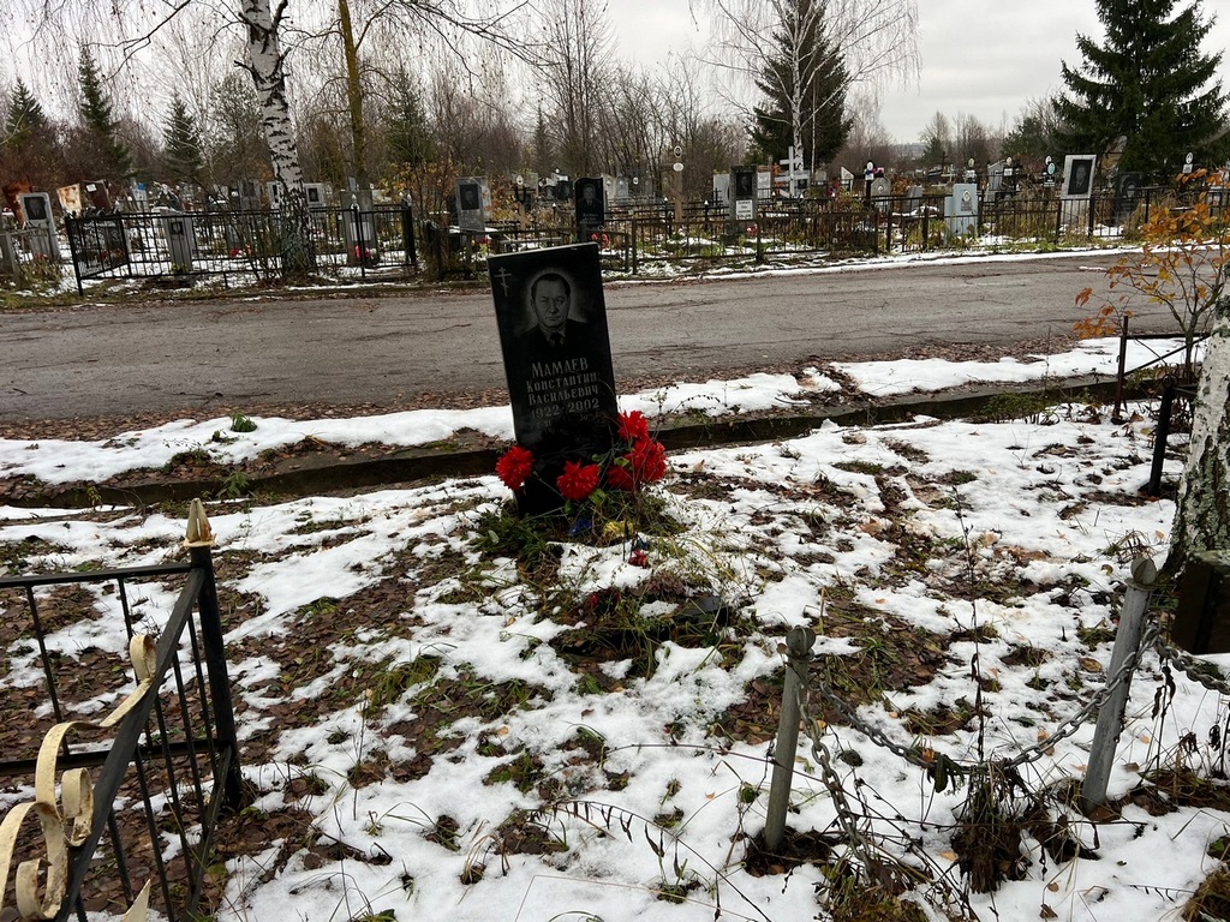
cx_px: 615
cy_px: 461
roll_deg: +2.7
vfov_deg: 53.1
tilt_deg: -14.1
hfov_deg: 67.3
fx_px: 924
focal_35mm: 26
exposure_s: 1/271
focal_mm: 5.7
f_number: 1.5
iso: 40
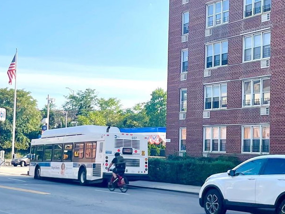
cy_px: 106
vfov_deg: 21.3
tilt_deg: +4.1
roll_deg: -1.3
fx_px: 568
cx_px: 157
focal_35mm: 69
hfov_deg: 28.2
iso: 32
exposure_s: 1/1976
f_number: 1.6
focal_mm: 5.1
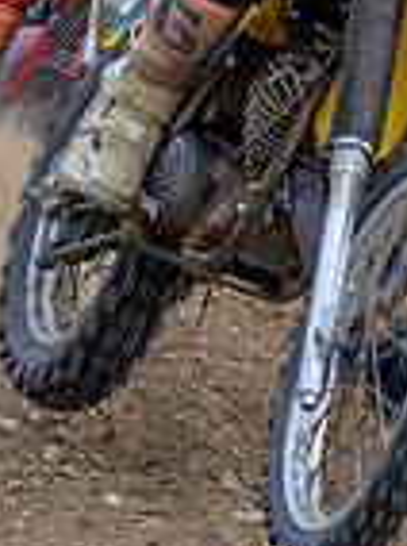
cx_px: 154
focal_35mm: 737
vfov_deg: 2.7
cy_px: 185
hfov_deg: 2.0
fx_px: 11589
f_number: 4
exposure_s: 1/400
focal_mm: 96
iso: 64
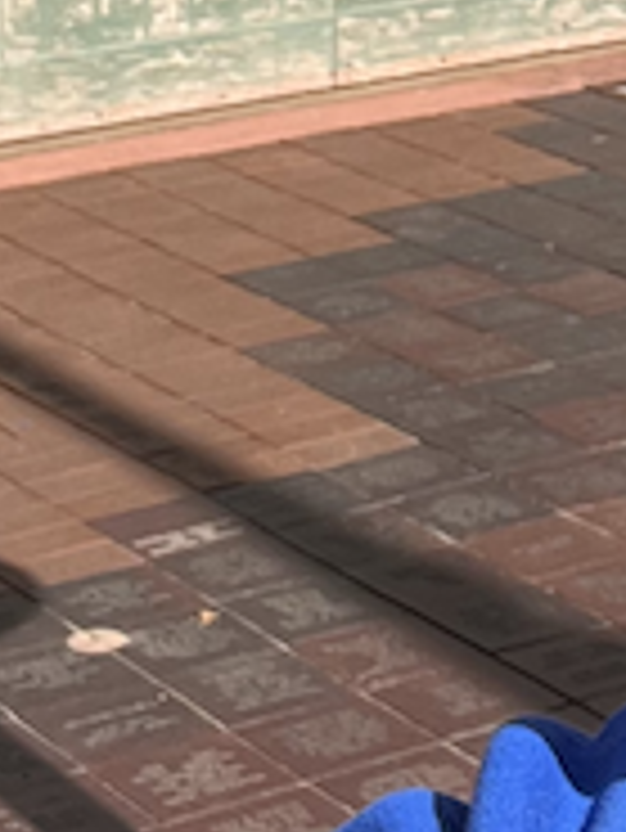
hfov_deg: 9.8
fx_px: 3613
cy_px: -783
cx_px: 664
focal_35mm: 150
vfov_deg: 11.9
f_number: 2.2
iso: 32
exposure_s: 1/857
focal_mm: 2.71
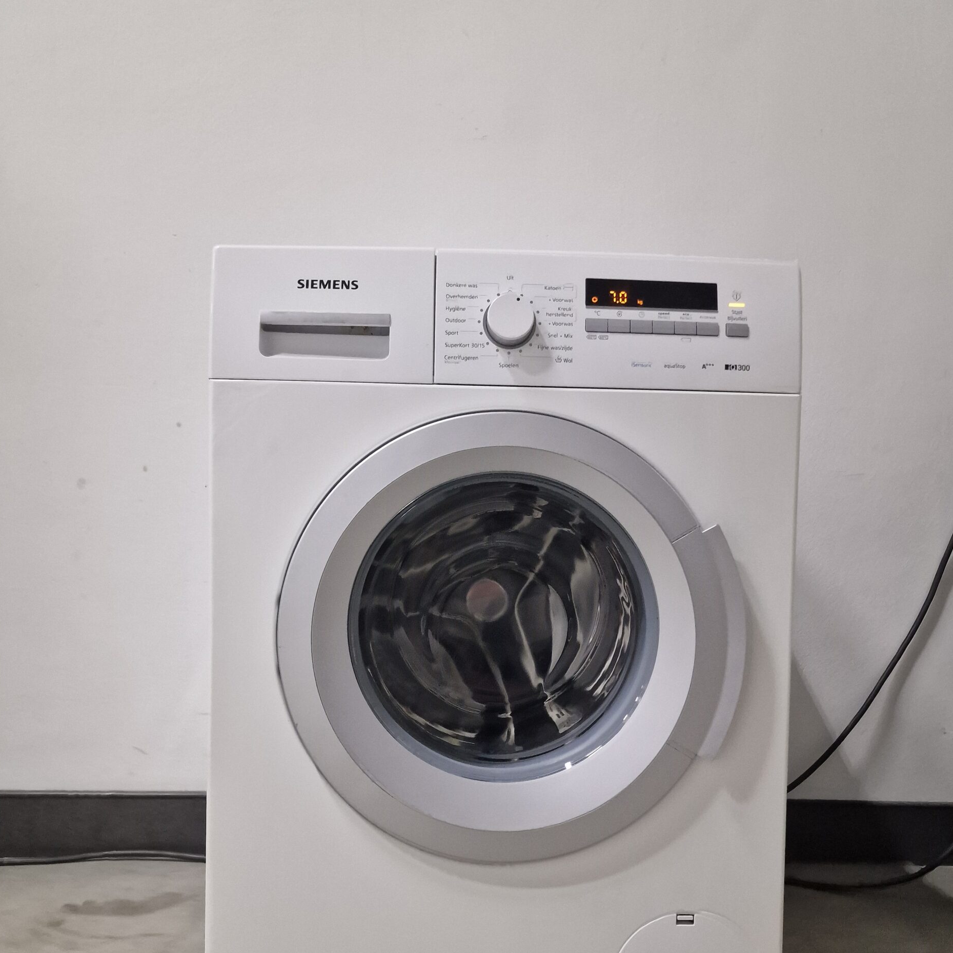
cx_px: 489
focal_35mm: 28
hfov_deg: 57.3
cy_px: 580
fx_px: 872
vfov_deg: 56.8
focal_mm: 6.4
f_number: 1.8
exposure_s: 1/33
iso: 500
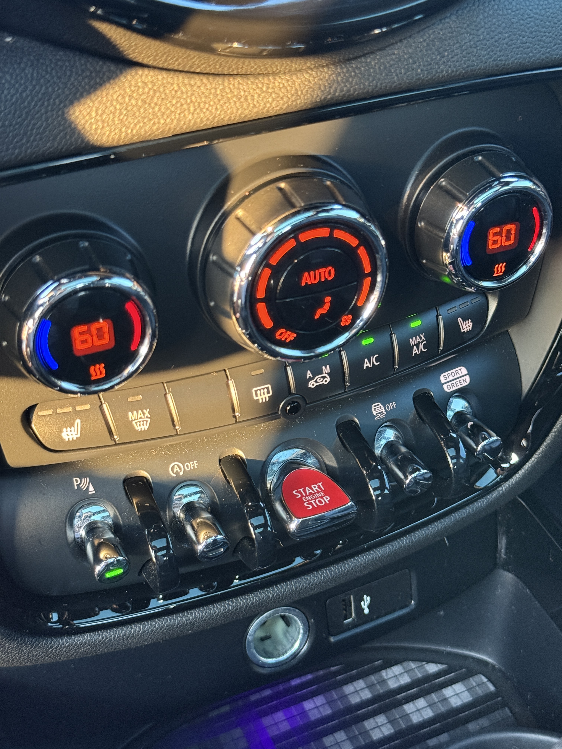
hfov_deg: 30.3
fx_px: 1039
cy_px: 374
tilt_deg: -33.0
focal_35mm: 48
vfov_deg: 39.7
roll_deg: +0.2
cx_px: 281
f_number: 1.78
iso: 400
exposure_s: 1/37
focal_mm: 6.76
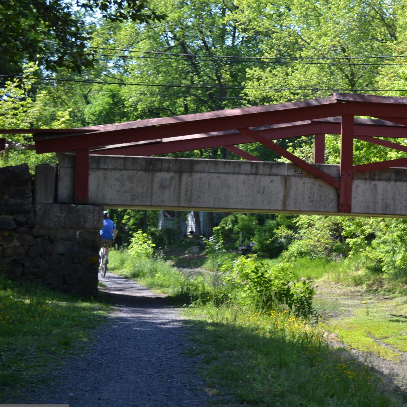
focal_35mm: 71
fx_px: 944
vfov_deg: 24.3
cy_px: 206
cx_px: 330
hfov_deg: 23.9
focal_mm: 34
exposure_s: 1/125
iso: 100
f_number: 5.6
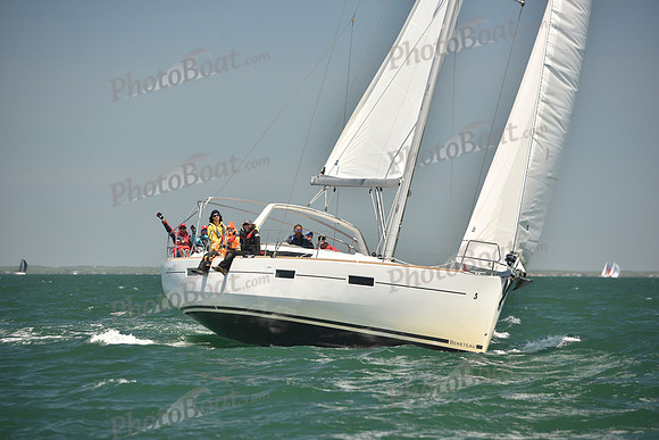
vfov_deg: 7.9
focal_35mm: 175
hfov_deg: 11.7
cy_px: 220
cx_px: 330
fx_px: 3204
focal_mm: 175
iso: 250
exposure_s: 1/800
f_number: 5
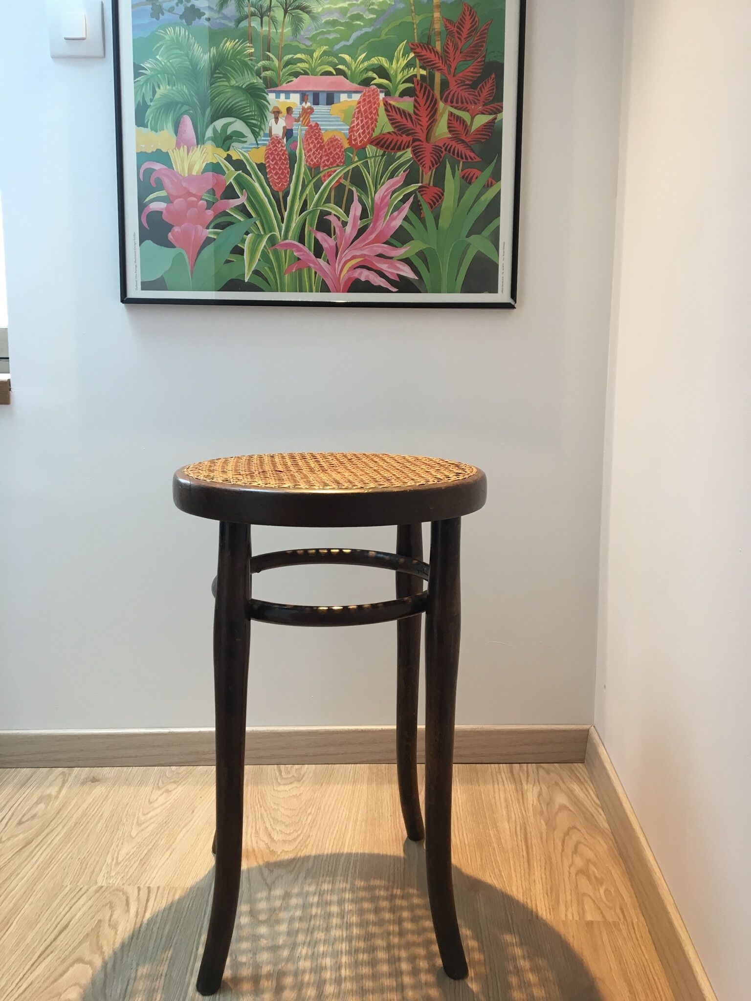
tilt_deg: -7.6
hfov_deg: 48.2
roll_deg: +0.1
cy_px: 500
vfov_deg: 61.7
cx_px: 376
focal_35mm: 29
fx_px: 839
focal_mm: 4.15
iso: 64
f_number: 2.2
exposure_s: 1/33
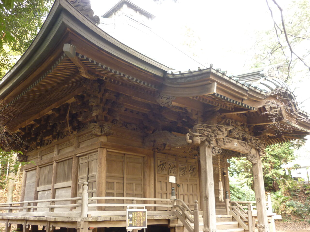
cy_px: 116
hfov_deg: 55.4
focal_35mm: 33
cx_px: 155
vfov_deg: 42.9
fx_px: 296
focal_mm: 5.5
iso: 160
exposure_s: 1/30
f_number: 2.8
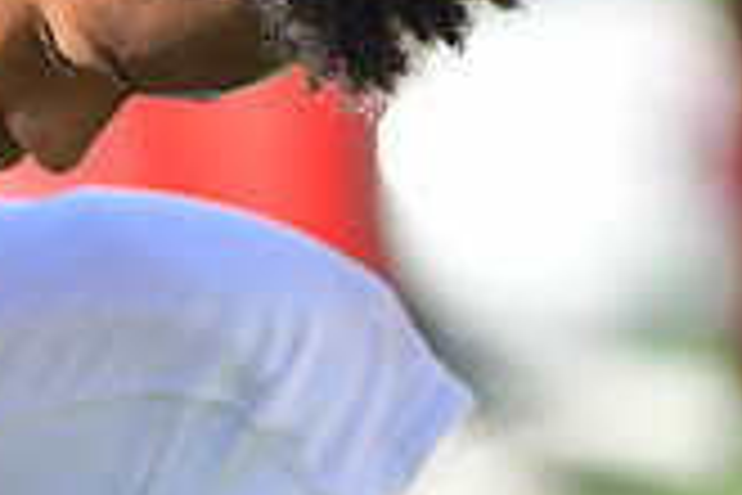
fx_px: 21784
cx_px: -58
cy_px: 443
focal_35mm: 1057
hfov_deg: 2.0
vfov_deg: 1.3
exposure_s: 1/2000
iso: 360
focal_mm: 300
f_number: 3.5
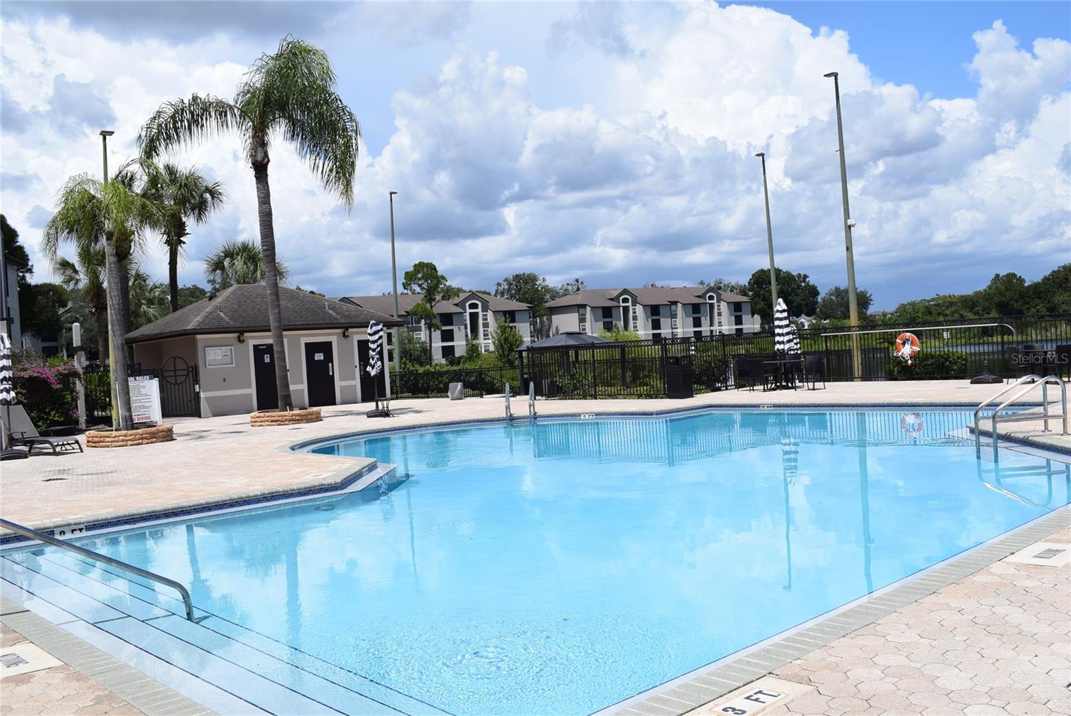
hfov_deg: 57.2
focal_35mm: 33
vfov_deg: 40.0
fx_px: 982
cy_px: 358
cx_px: 536
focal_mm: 22
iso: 200
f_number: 11
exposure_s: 1/500
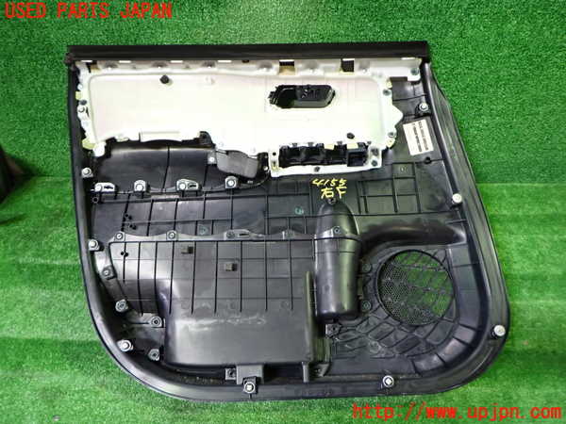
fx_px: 409
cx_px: 283
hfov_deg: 69.4
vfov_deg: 54.9
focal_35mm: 25
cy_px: 212
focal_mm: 4.5
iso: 320
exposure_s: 1/30
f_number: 2
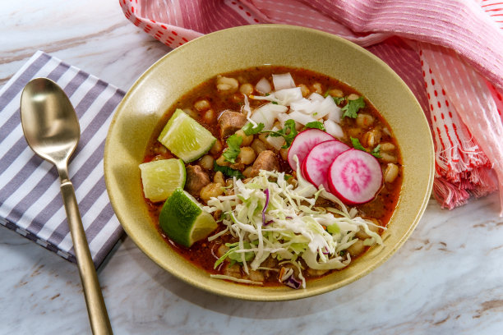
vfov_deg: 25.5
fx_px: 740
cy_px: 168
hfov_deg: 37.5
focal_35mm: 53
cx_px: 252
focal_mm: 35
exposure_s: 1/125
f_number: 16
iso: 200
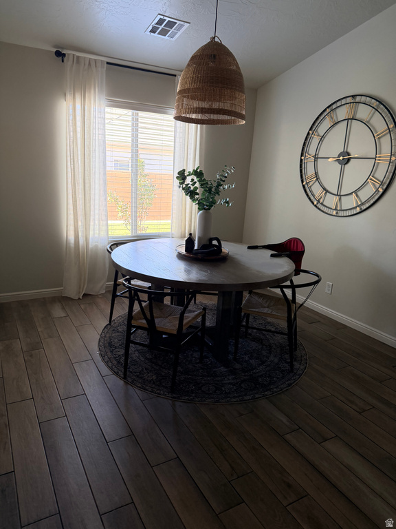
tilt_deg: -12.9
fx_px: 366
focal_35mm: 24
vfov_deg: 71.6
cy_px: 264
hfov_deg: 56.8
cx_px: 198
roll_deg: -4.1
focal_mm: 6.76
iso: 200
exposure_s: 1/90
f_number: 1.78
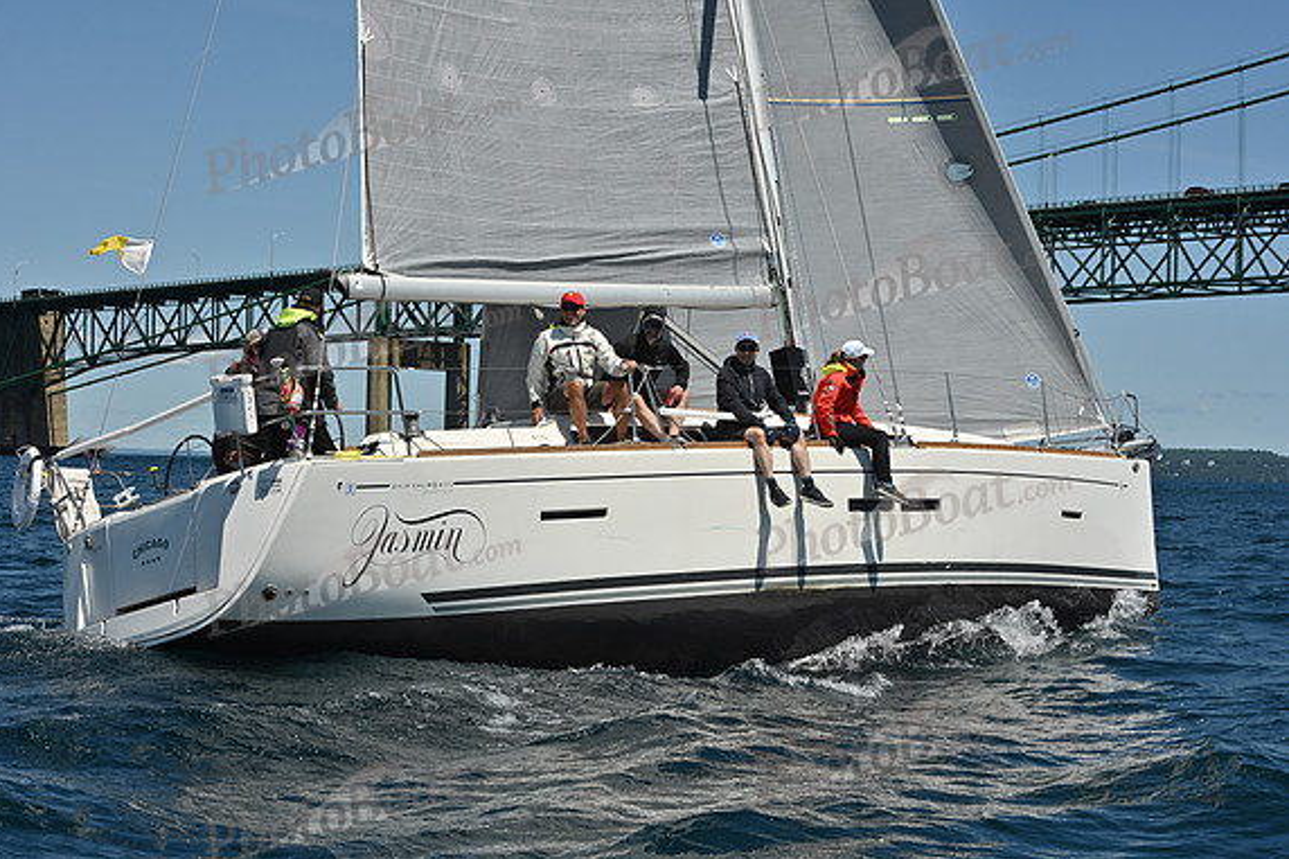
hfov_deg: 28.5
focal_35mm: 71
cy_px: 430
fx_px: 2541
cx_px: 640
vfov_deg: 19.2
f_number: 14
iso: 320
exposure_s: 1/1000
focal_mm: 70
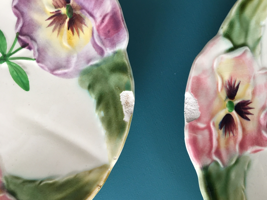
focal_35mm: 36
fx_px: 278
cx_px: 164
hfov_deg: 50.9
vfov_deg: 39.6
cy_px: 114
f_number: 2.2
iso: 125
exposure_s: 1/33
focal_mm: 4.15
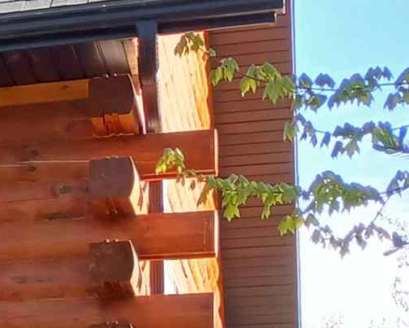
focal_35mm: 154
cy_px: 498
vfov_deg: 9.7
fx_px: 1865
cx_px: -820
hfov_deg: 9.7
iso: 25
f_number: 1.8
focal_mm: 3.98
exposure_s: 1/60
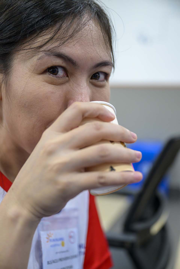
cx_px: 90
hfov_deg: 28.1
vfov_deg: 41.1
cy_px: 134
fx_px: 360
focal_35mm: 48
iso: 1800
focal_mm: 48
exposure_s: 1/250
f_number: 3.2
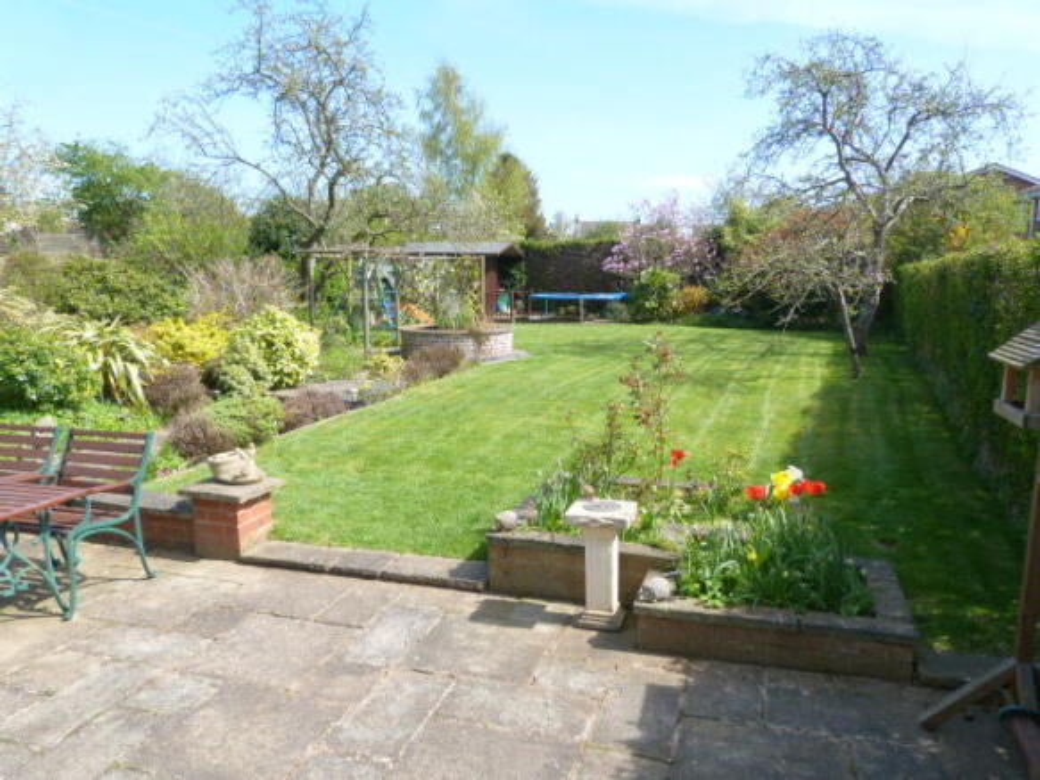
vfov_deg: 54.9
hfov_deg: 69.4
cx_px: 520
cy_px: 390
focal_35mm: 25
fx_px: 751
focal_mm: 4.5
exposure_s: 1/640
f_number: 2.8
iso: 100
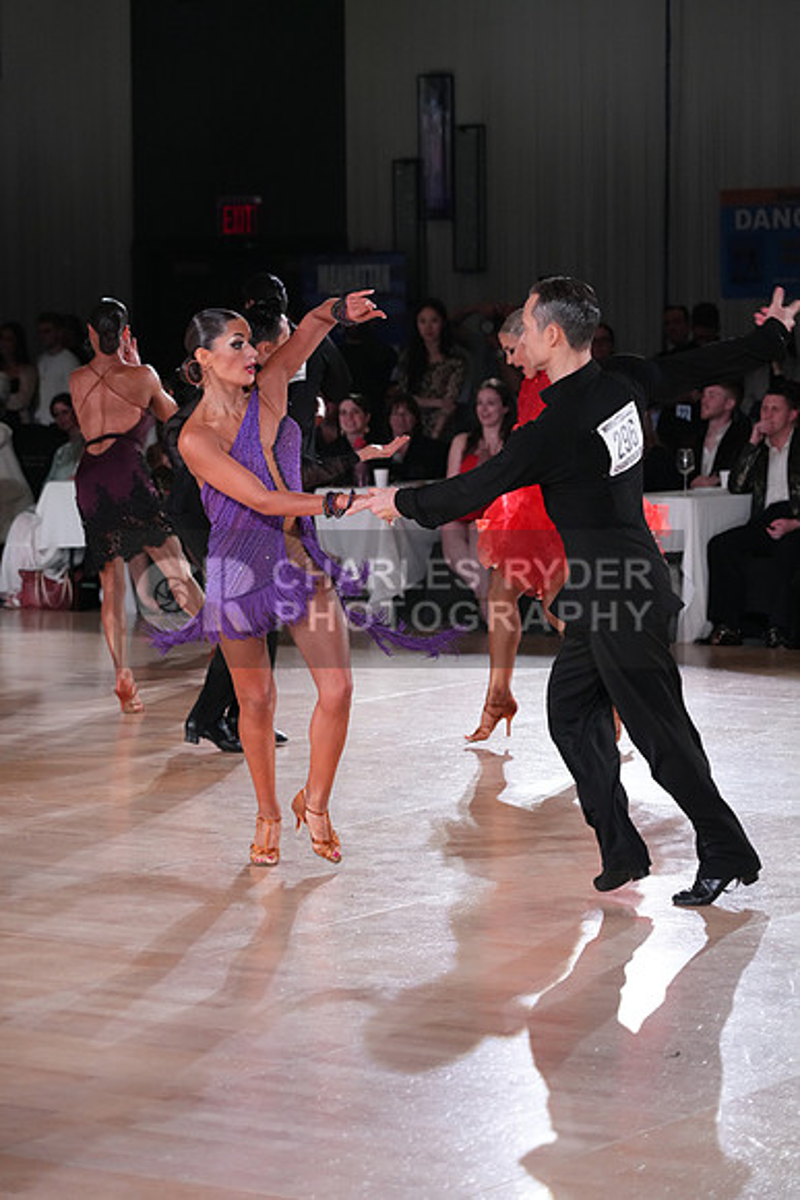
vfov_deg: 19.5
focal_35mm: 105
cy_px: 600
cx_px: 400
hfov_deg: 13.0
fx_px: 3498
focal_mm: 105
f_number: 4
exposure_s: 1/500
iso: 4000
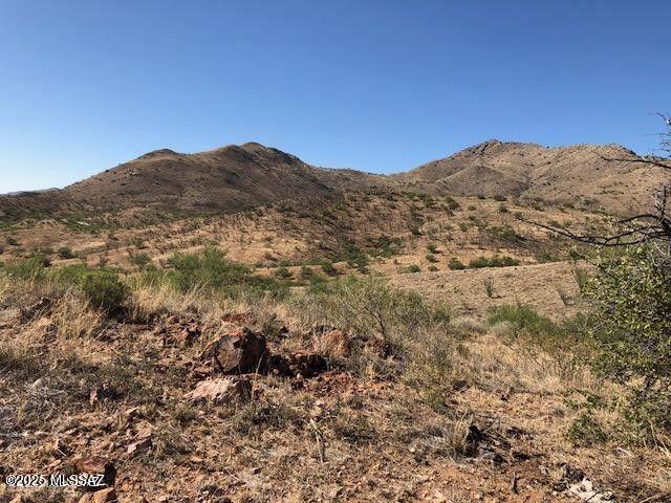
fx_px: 543
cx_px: 336
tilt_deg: -4.3
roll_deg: -4.8
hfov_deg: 63.4
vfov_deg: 49.7
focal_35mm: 28
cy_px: 252
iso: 20
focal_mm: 3.99
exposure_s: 1/1656
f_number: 1.8
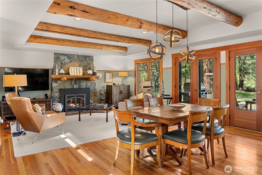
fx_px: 175
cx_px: 131
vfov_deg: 53.2
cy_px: 88
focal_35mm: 24
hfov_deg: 73.7
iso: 400
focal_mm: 24
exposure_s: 1/15
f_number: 3.2
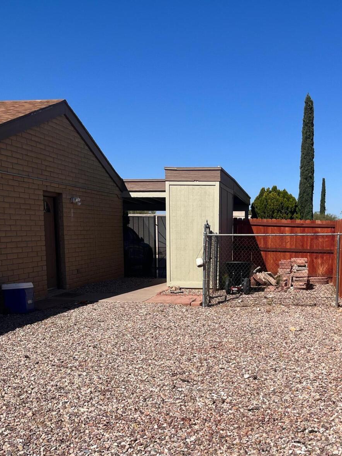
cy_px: 330
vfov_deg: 41.9
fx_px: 580
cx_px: 228
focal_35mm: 44
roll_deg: +0.1
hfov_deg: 32.6
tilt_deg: -9.2
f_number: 1.6
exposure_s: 1/6173
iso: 50
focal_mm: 5.1
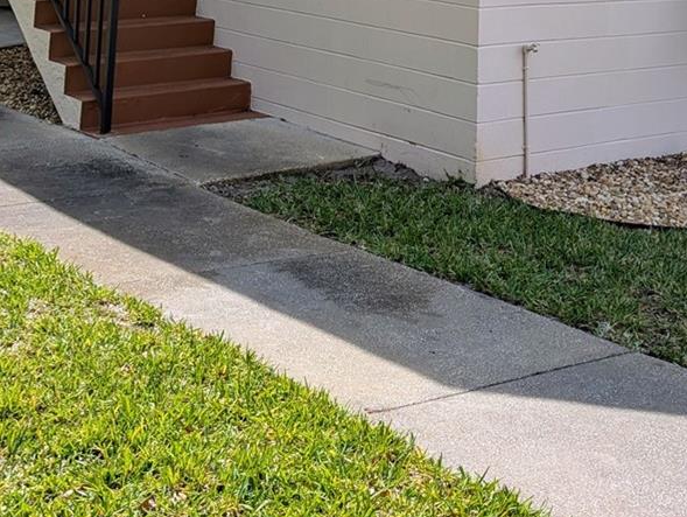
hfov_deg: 29.8
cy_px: -167
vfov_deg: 20.5
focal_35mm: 65
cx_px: 387
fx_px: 1291
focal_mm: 6.9
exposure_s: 1/1541
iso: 18
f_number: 1.68
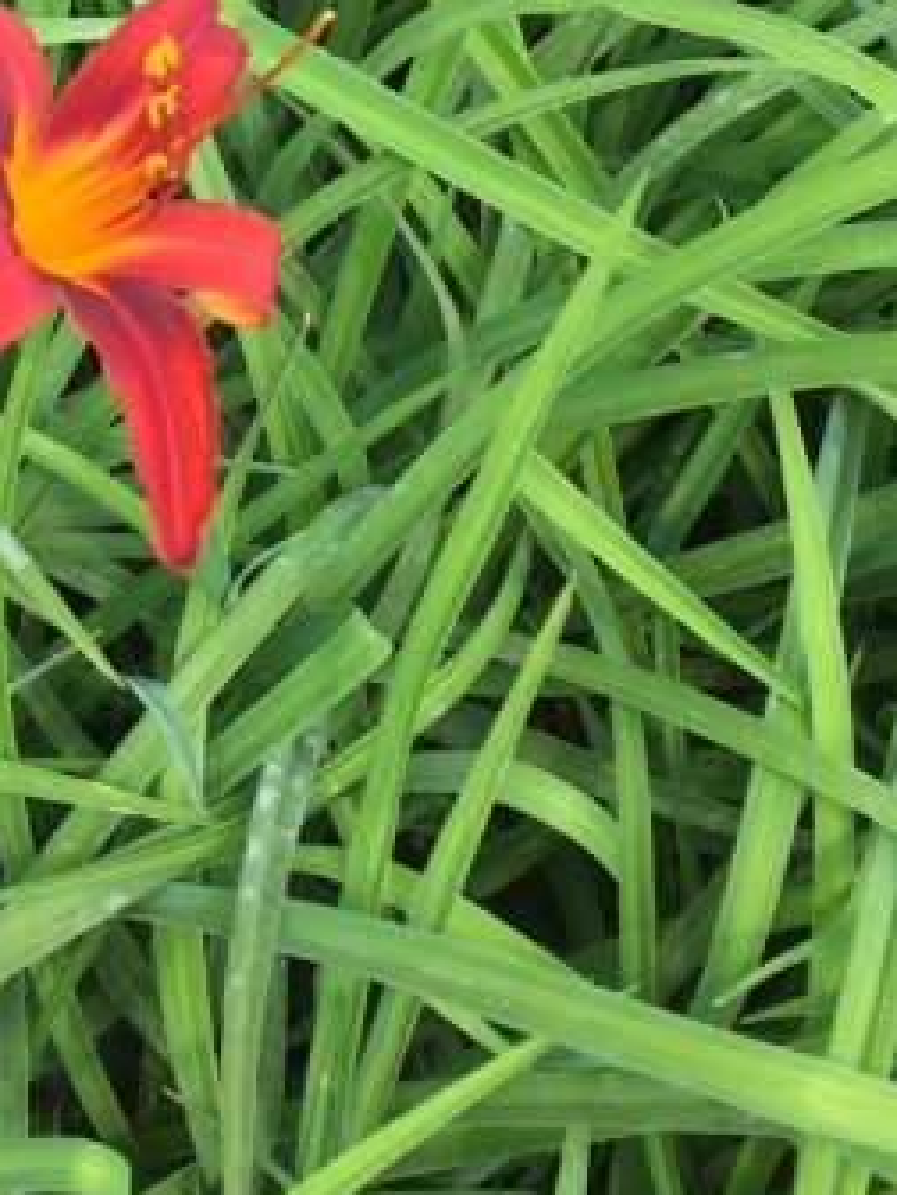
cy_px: -237
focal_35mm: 92
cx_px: 53
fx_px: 3179
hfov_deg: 15.8
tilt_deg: -48.1
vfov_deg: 20.0
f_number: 2.2
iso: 32
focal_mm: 4.15
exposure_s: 1/565
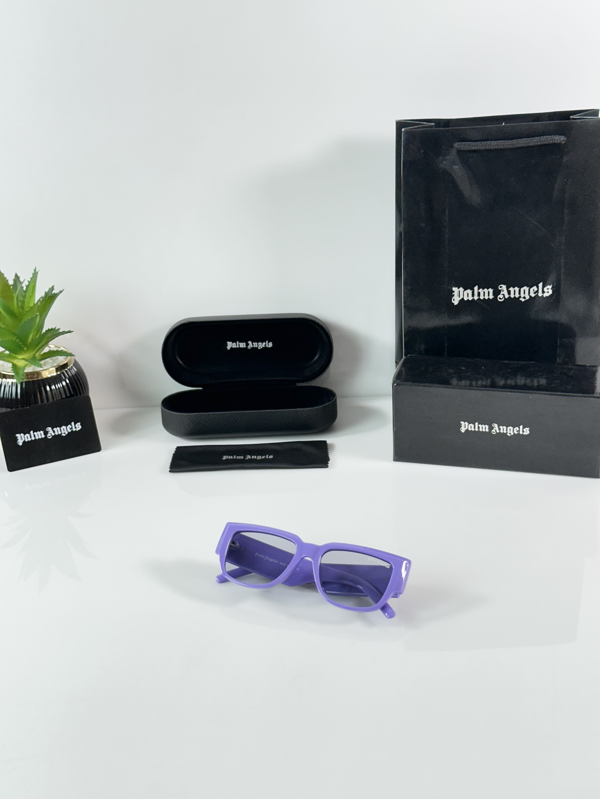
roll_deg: +2.5
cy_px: 400
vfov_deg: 39.7
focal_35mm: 48
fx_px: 1109
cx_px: 300
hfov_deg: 30.3
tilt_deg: -24.5
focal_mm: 6.86
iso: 100
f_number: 1.78
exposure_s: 1/100
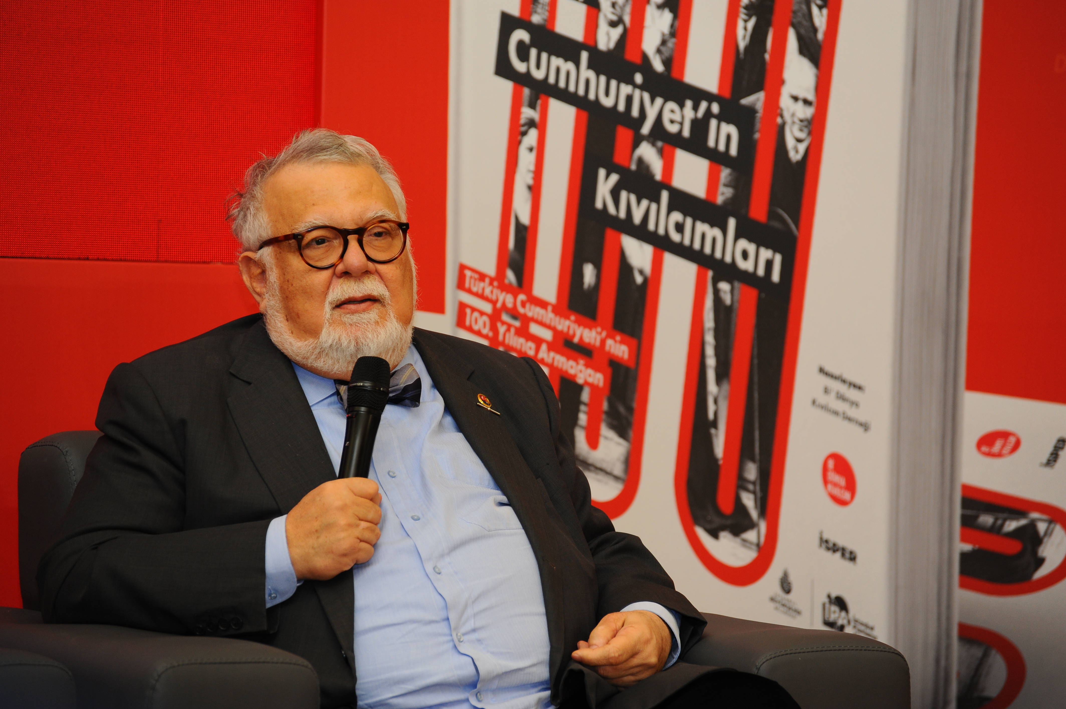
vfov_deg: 6.9
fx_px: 5918
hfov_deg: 10.3
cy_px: 354
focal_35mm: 200
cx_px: 533
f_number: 5.3
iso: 640
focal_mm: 200
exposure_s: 1/60
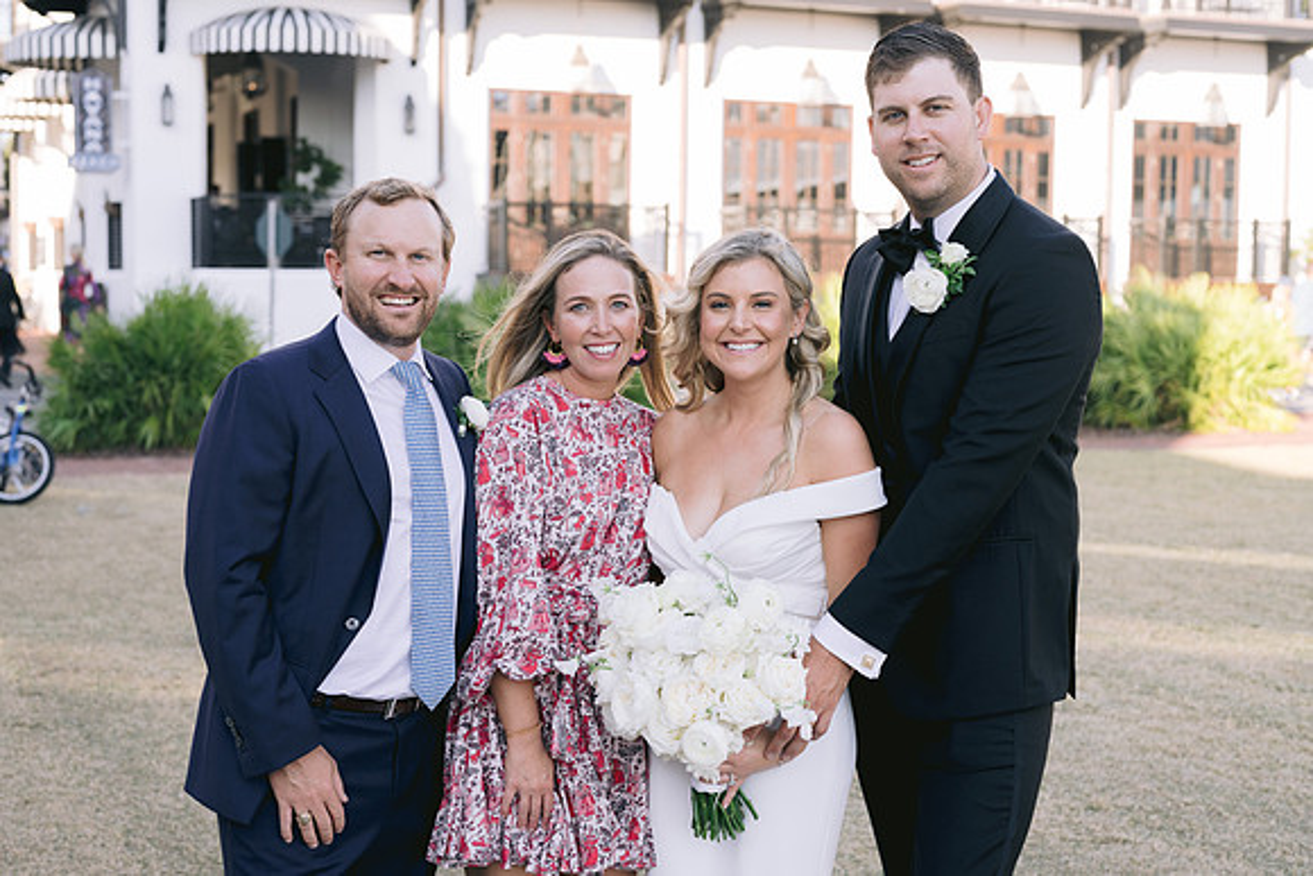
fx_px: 1996
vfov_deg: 24.8
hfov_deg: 36.4
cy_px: 445
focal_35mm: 55
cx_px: 595
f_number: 4
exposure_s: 1/400
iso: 200
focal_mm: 50
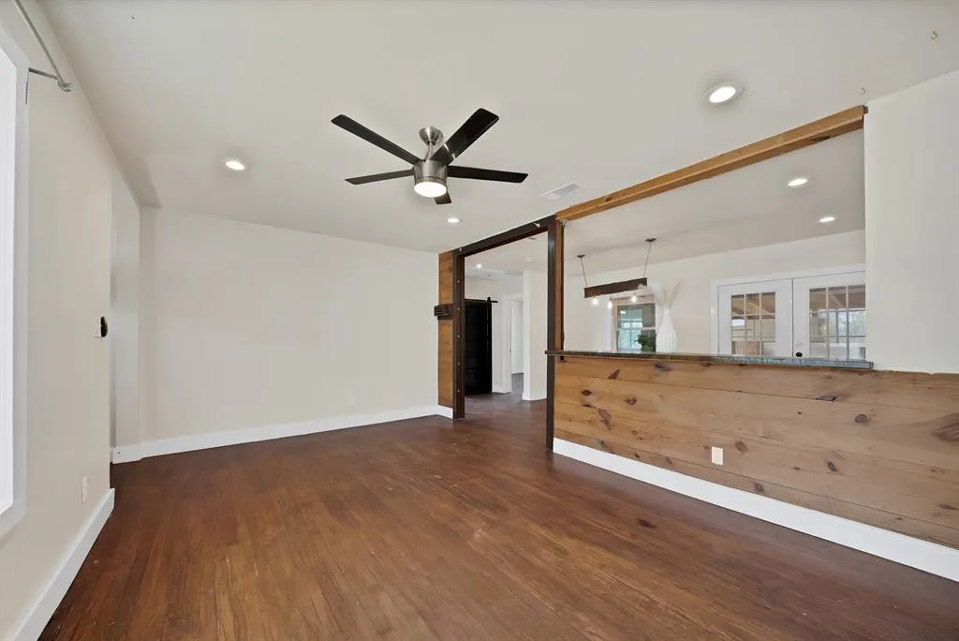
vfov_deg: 90.1
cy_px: 320
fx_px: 320
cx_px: 480
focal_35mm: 12
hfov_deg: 112.6
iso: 640
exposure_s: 1/4
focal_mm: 12
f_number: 9
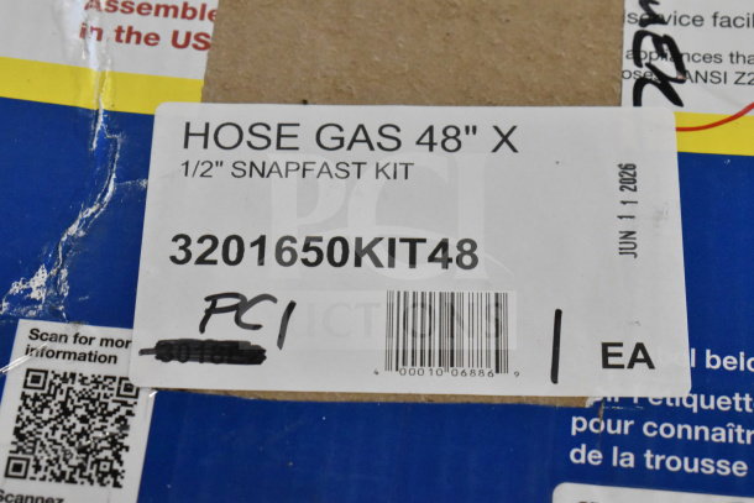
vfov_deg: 16.6
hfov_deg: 24.6
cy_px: 252
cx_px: 377
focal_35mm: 82
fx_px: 1728
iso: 4500
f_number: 5.6
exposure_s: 1/100
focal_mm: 55
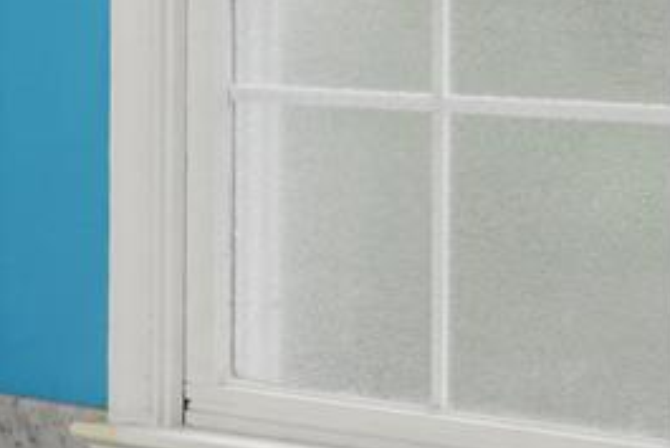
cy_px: 219
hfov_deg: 16.4
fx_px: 2160
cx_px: 925
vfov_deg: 11.8
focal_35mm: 116
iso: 200
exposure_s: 1/13
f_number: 4
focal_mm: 10
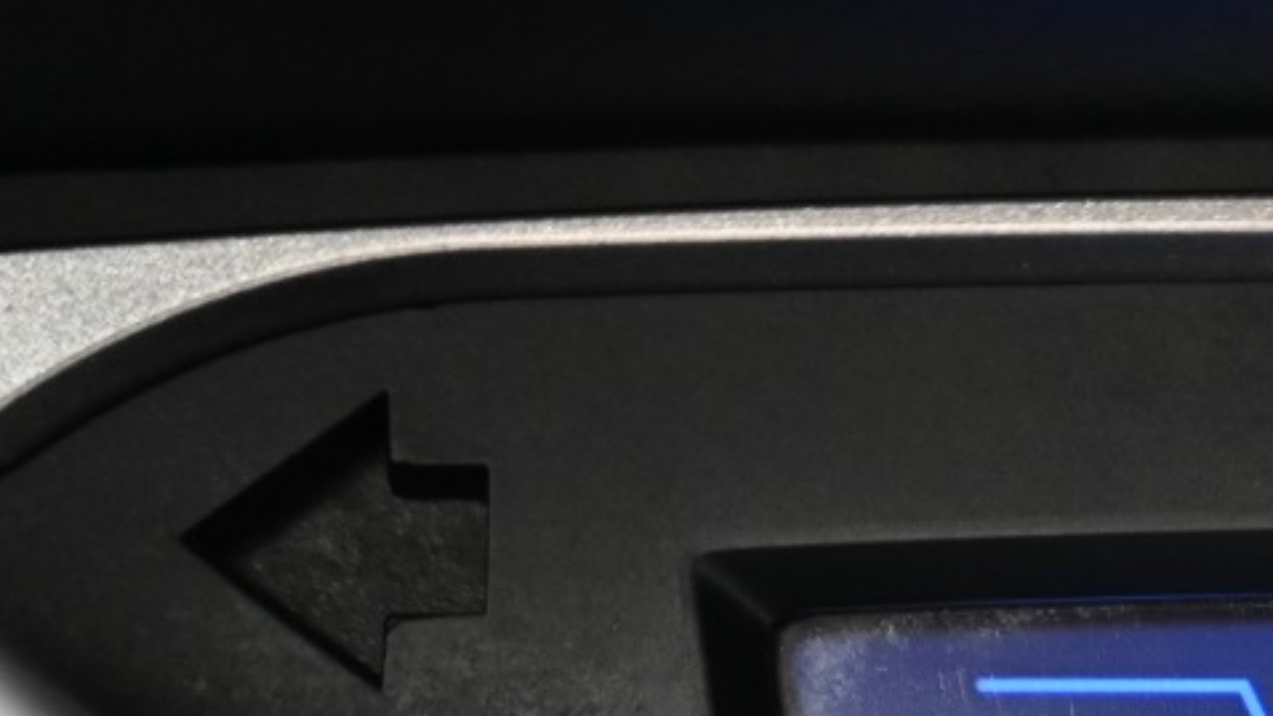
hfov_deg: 8.5
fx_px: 8406
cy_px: 1360
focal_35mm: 249
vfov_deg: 4.8
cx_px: 1622
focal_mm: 70
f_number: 4
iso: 1800
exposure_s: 1/125
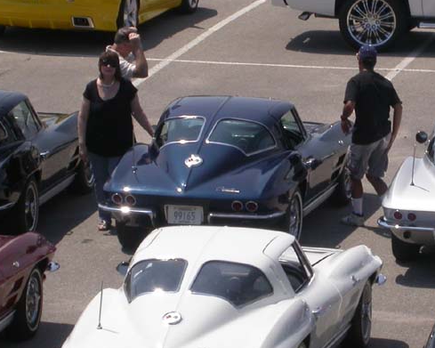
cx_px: 302
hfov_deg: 6.1
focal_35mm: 315
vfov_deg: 4.9
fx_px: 4055
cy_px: 154
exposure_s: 1/417
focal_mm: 32
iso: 100
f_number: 8.2
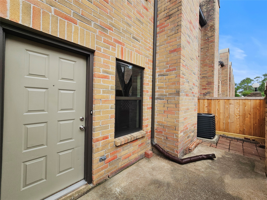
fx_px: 100
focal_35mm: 13
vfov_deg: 89.9
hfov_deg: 106.2
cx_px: 134
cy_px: 100
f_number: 2.2
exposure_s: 1/345
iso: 50
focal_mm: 2.2
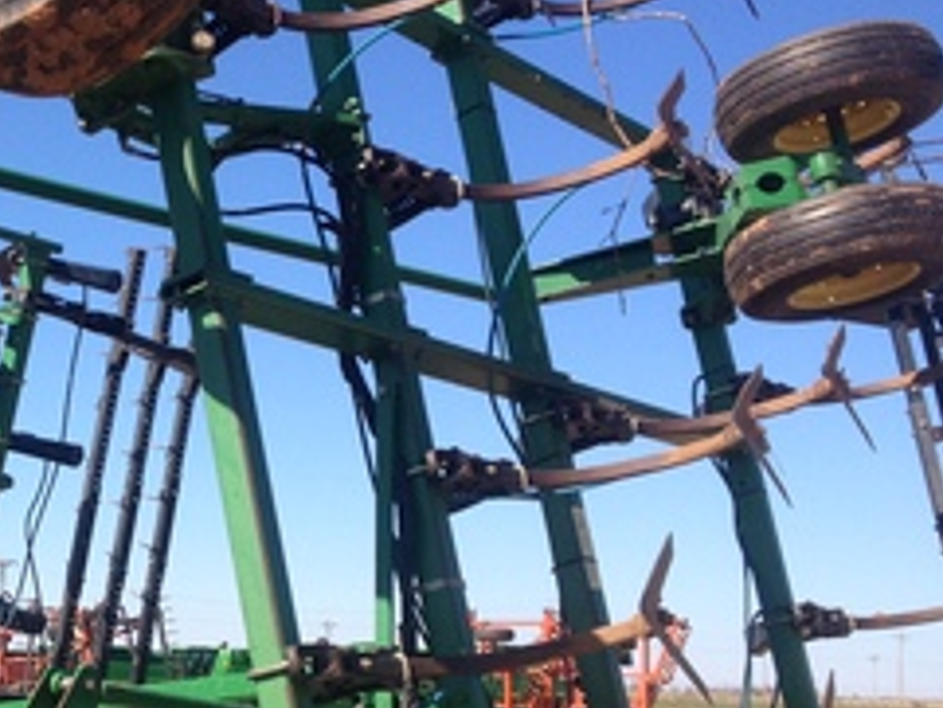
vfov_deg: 18.5
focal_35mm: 79
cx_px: 35
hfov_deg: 23.8
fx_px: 2153
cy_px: 552
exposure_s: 1/1381
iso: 50
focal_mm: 4.28
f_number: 2.4
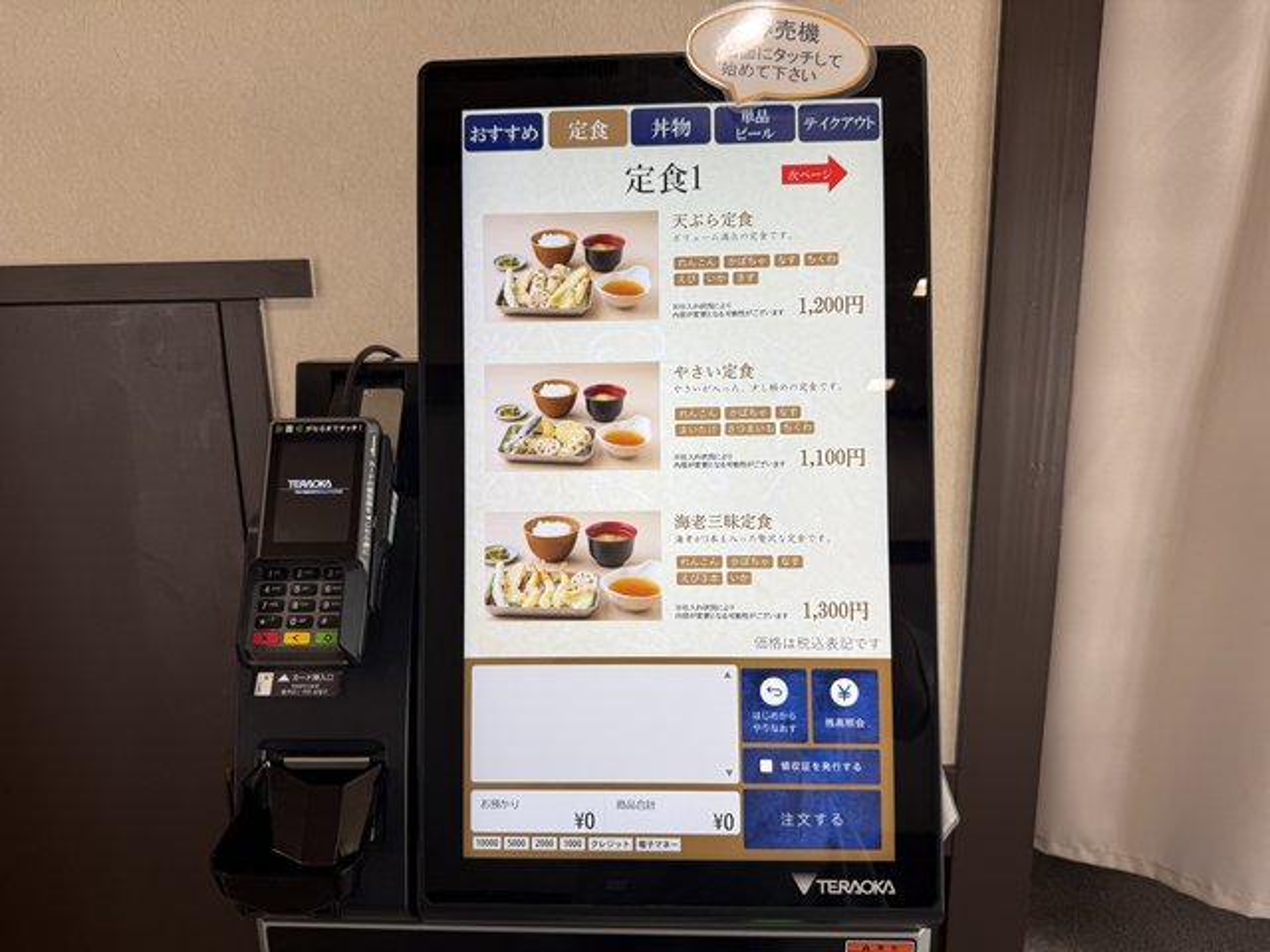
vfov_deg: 56.8
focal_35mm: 24
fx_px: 881
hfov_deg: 71.6
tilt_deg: -12.9
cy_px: 476
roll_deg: +1.1
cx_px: 635
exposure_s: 1/121
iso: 80
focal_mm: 6.76
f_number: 1.78
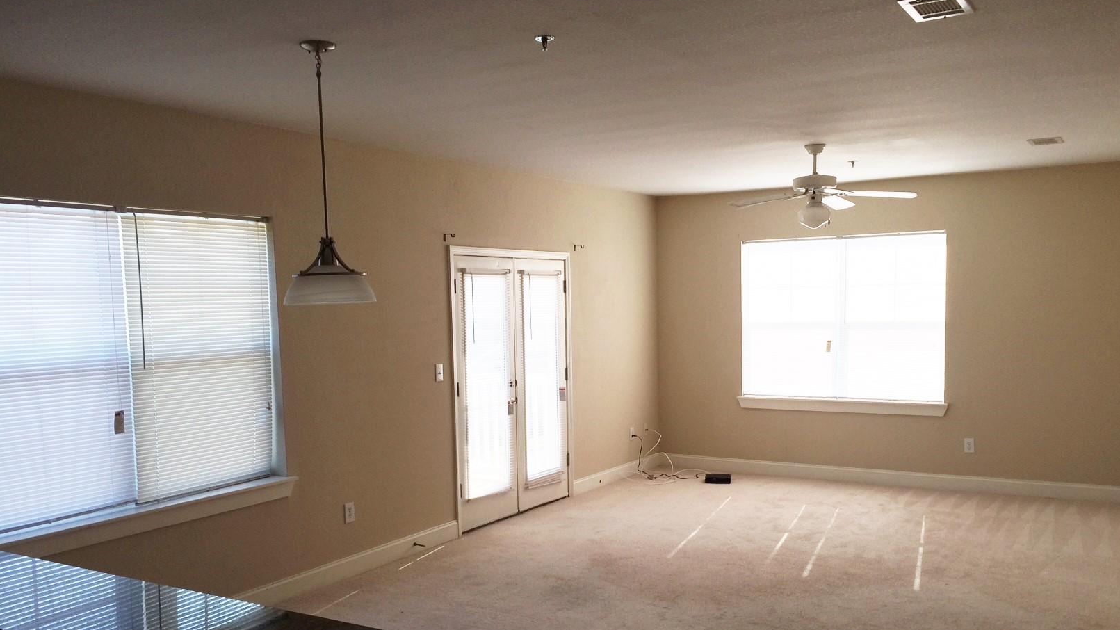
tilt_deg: -6.1
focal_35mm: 32
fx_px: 950
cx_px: 566
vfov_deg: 36.4
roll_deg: +0.1
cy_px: 398
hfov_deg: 61.0
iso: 32
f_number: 2.2
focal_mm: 4.15
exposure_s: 1/253
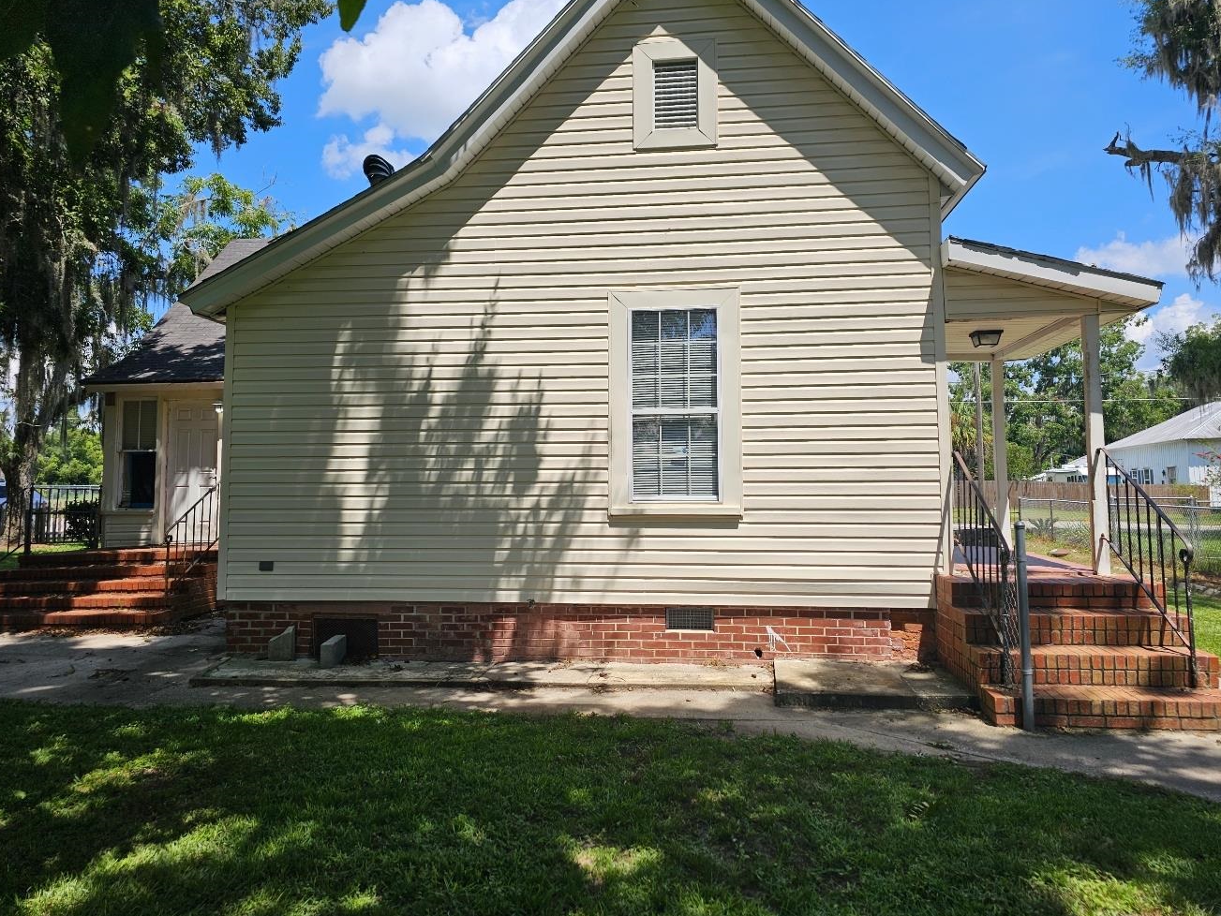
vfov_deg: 56.8
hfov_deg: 71.6
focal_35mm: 24
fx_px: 847
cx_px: 630
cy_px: 441
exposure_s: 1/703
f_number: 1.7
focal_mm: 6.3
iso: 10
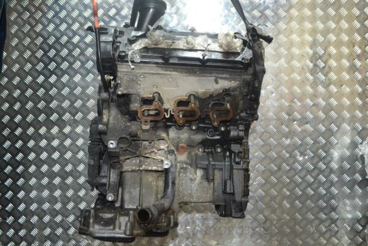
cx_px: 184
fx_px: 399
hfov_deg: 49.6
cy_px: 123
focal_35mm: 39
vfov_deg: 34.2
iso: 1800
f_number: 4.2
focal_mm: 26
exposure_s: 1/60
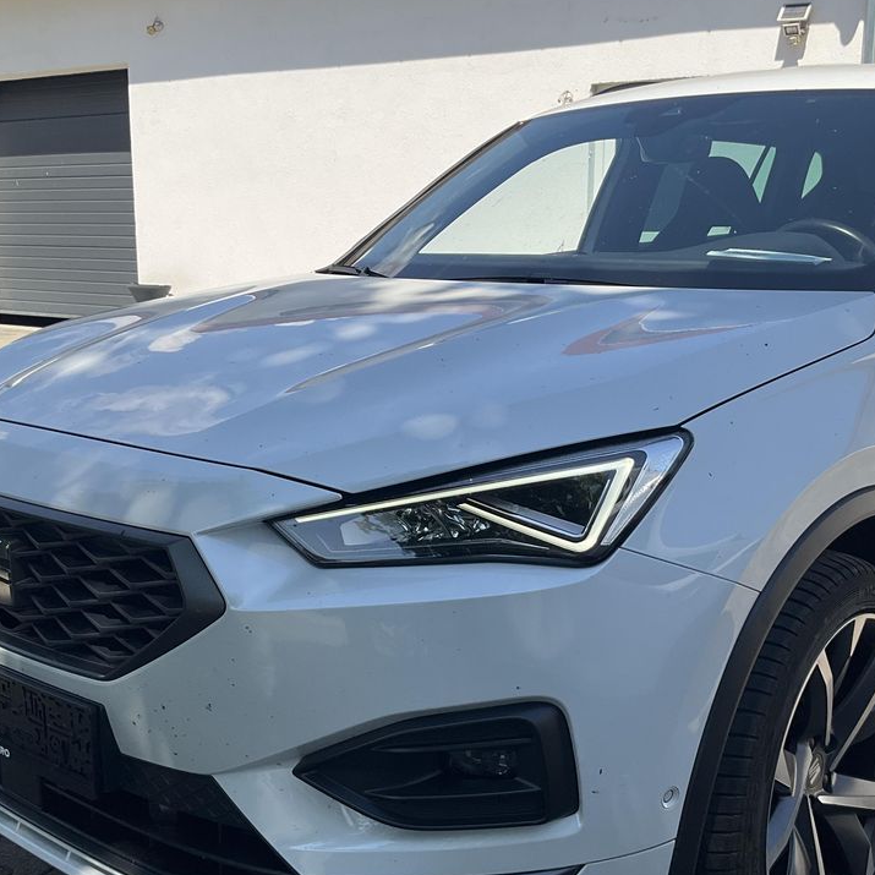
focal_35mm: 43
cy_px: 493
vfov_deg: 39.1
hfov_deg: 39.0
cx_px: 531
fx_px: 1230
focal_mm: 3
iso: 25
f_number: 1.8
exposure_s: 1/1675
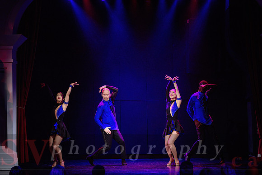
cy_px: 88
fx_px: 808
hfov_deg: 18.4
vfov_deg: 12.3
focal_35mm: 111
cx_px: 131
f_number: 2.8
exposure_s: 1/200
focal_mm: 105
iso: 2500
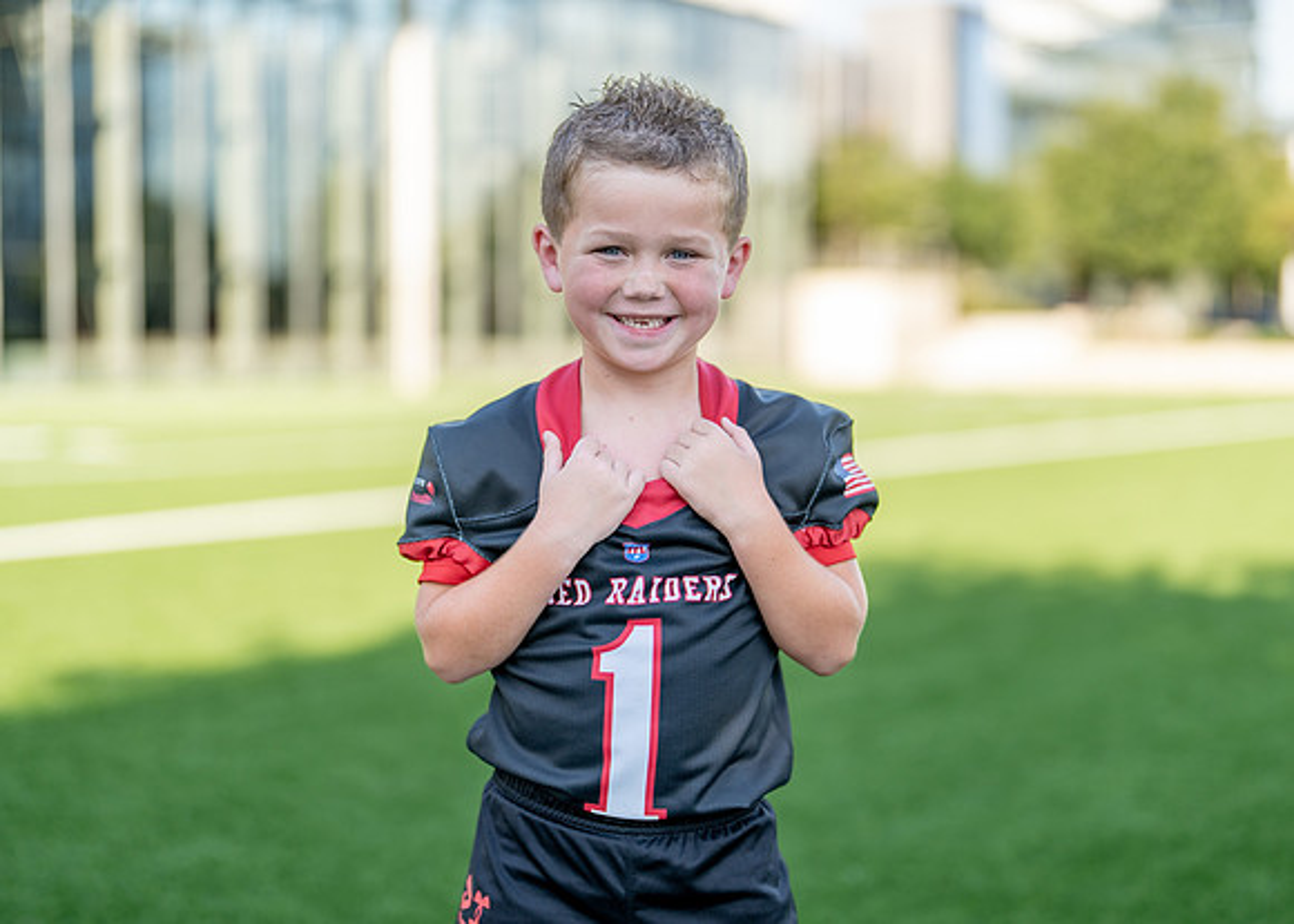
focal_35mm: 58
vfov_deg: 24.5
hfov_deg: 33.9
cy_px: 475
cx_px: 680
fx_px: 2123
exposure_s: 1/2000
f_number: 1.2
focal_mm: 50
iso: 100
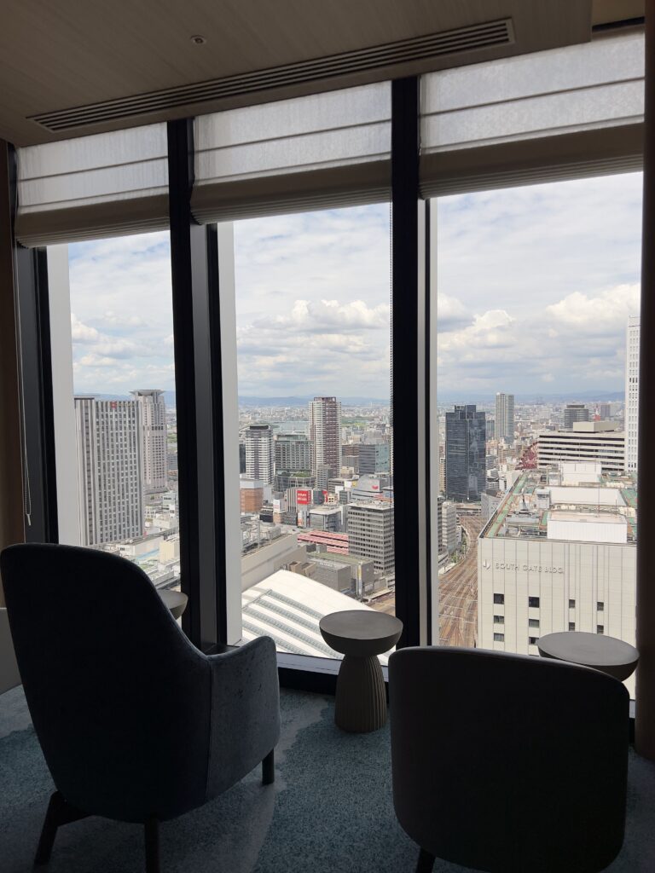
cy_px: 436
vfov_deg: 67.3
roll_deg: +1.4
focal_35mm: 26
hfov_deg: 53.1
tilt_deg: -3.8
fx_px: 656
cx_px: 328
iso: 50
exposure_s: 1/3257
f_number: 1.5
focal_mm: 5.7
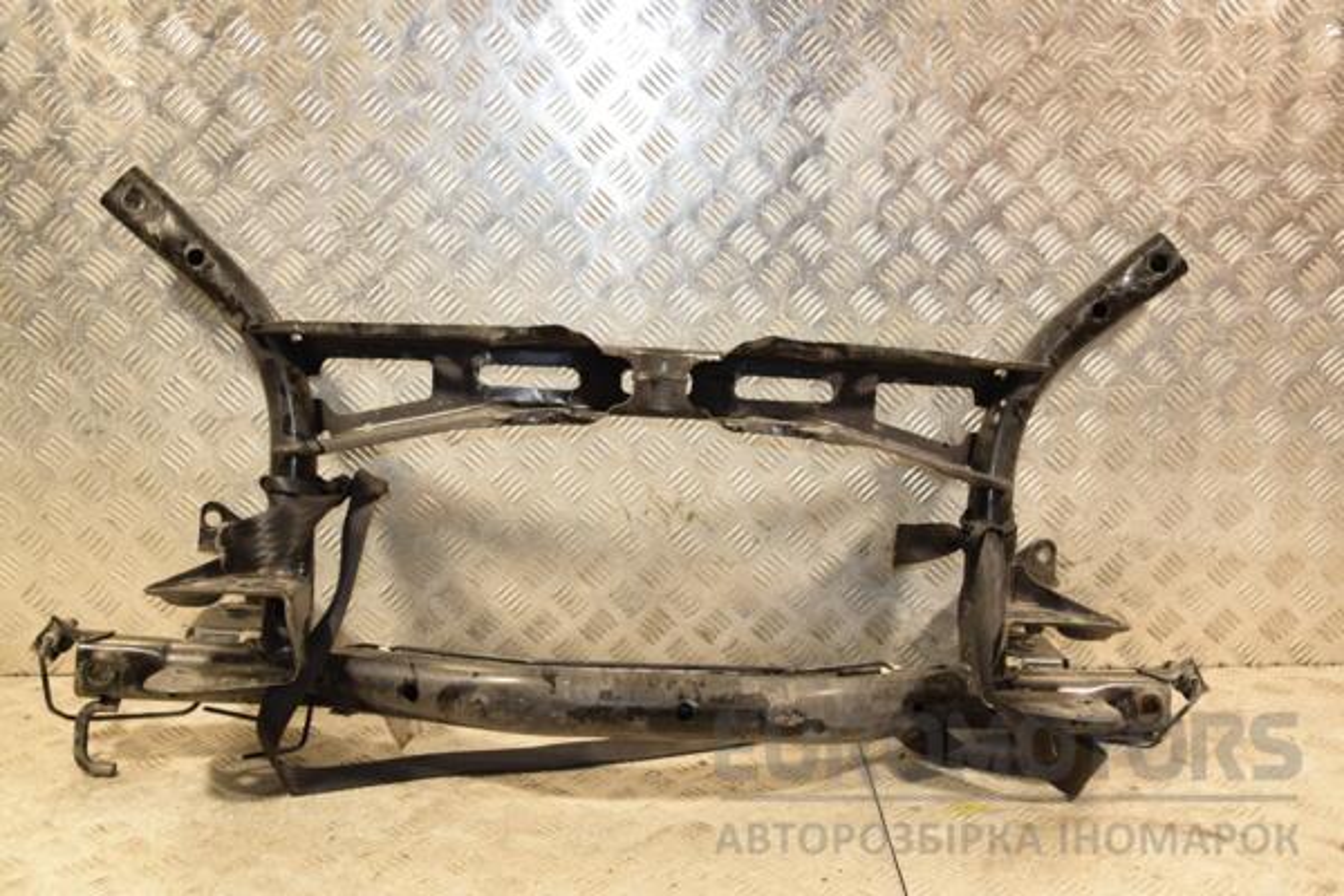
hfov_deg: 49.6
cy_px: 448
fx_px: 1456
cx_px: 672
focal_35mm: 39
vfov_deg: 34.2
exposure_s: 1/125
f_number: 5
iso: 800
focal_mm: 26
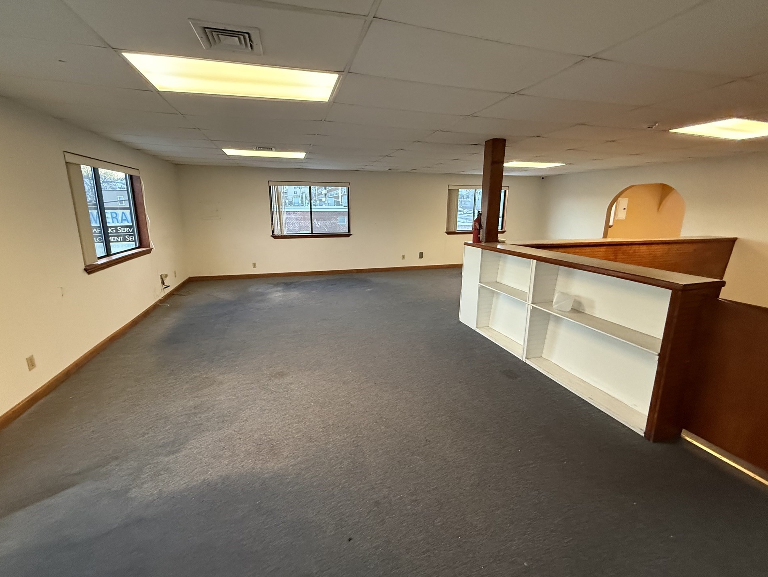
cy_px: 276
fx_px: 333
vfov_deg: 81.7
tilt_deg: -12.1
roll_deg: -0.1
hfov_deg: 98.2
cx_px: 381
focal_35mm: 15
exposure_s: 1/60
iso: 640
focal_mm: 2.22
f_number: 2.2
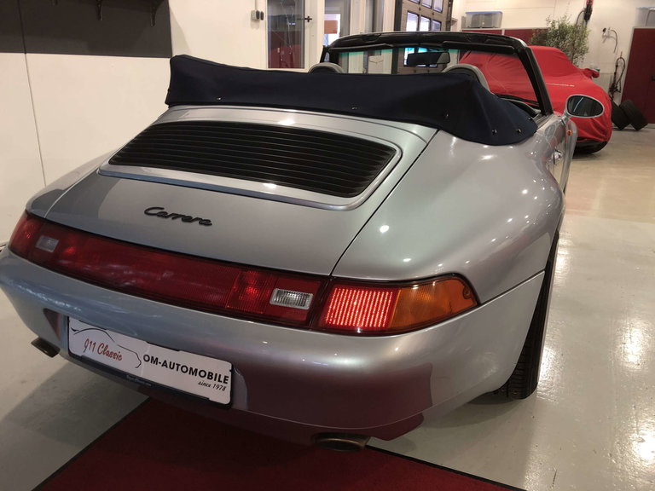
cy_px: 246
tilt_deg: -18.3
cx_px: 328
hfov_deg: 63.4
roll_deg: -0.9
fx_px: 530
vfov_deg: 49.7
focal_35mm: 28
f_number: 1.8
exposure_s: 1/17
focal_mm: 3.99
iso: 64
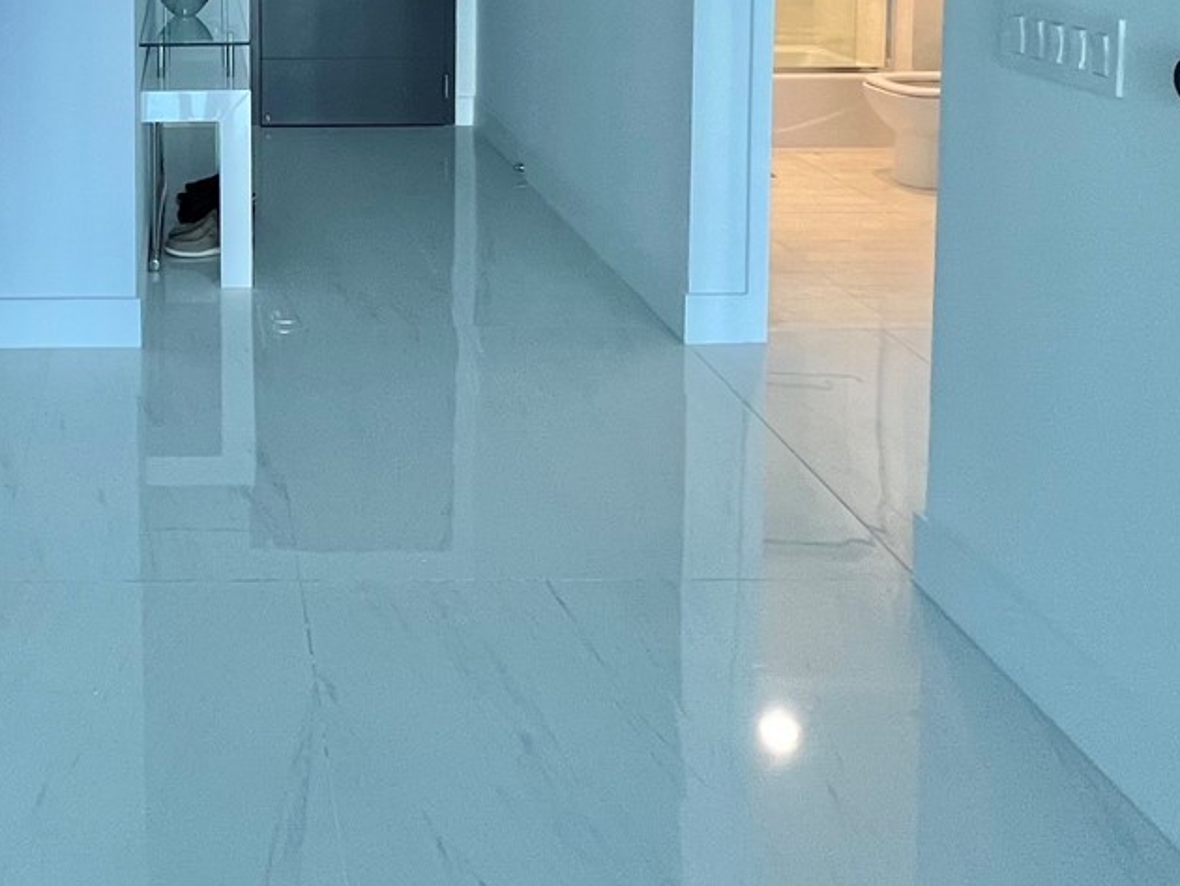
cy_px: -97
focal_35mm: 33
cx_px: 182
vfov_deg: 36.2
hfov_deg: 50.7
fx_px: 1125
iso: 200
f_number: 1.8
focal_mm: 1.57
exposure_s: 1/100
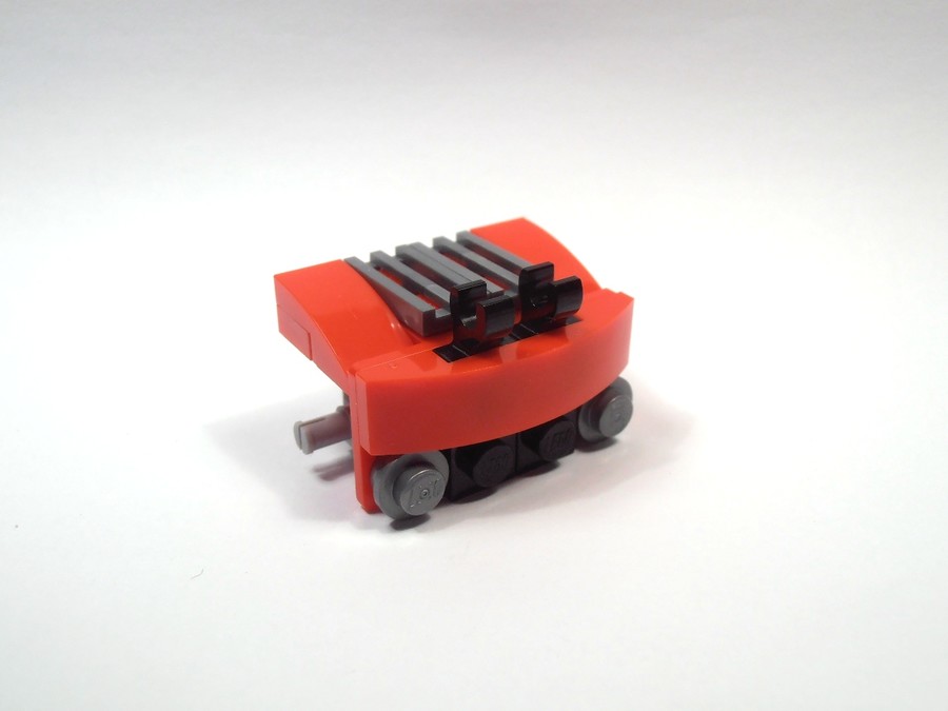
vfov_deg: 38.7
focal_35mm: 37
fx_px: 1013
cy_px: 356
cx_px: 474
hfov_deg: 50.1
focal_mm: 6.61
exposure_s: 1/80
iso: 80
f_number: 3.9
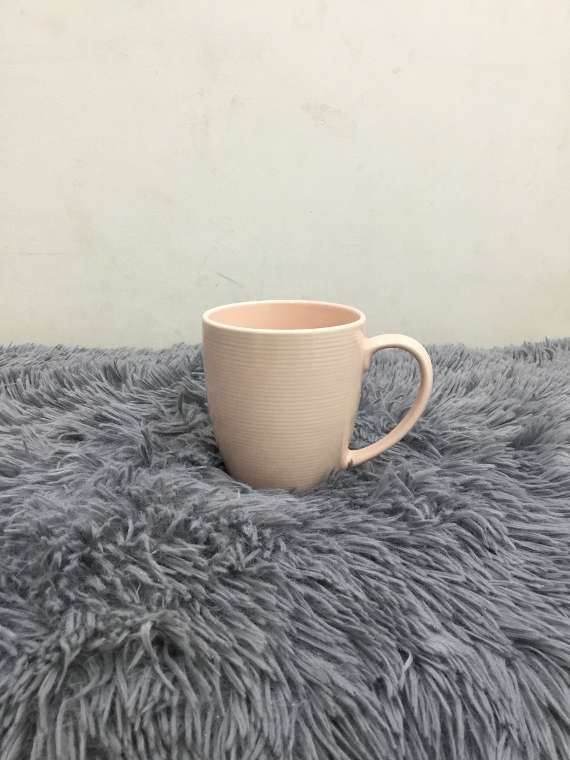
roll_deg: +0.2
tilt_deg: -17.3
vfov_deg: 58.4
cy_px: 380
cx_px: 285
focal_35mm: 31
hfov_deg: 45.4
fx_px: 681
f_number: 2.4
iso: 125
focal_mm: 3.3
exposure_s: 1/33
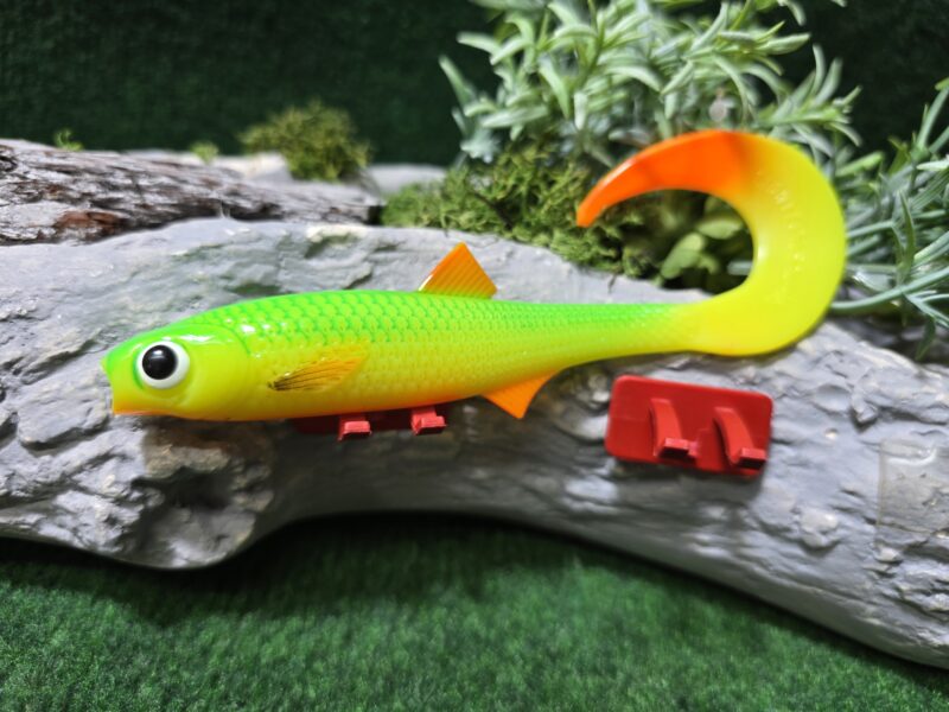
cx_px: 474
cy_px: 356
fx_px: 631
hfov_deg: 73.9
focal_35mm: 23
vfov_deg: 58.9
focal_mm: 6.3
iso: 80
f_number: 1.7
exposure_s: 1/100
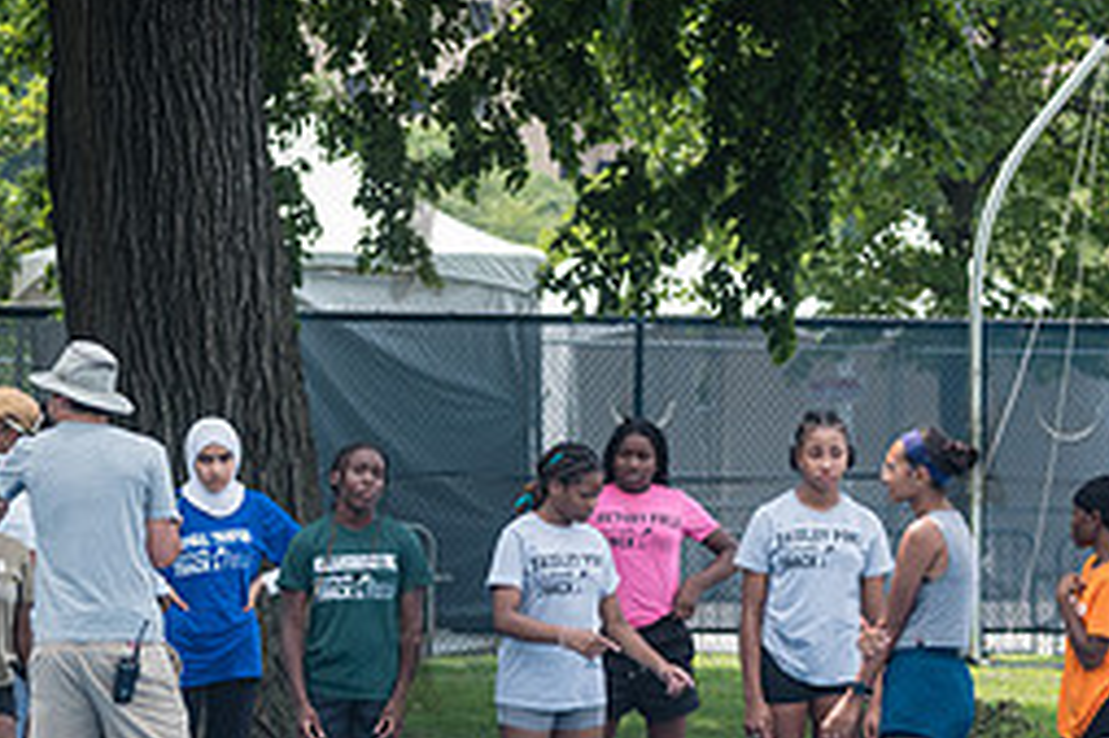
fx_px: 8435
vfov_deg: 5.0
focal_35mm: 274
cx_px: 415
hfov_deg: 7.5
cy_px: 644
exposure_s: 1/500
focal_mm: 120
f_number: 5
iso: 160
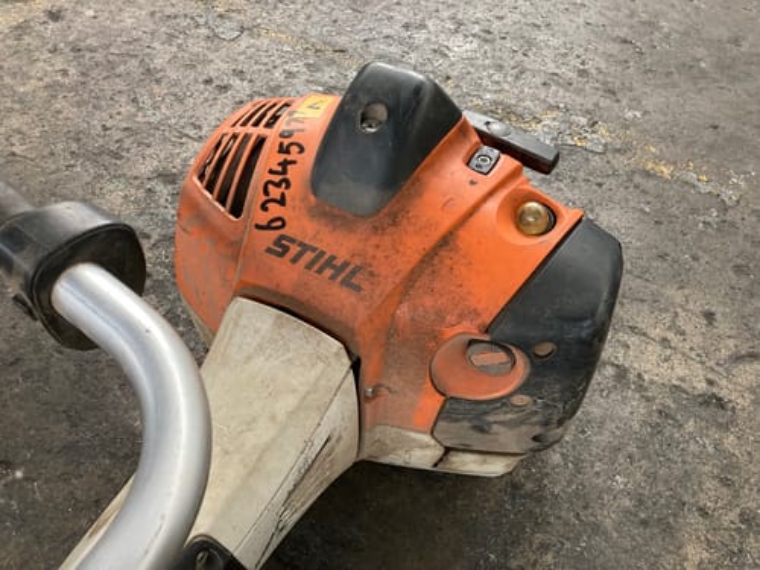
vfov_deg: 49.7
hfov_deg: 63.4
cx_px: 380
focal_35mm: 28
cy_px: 285
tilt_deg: -50.7
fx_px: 615
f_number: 1.8
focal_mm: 3.99
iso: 200
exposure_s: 1/60
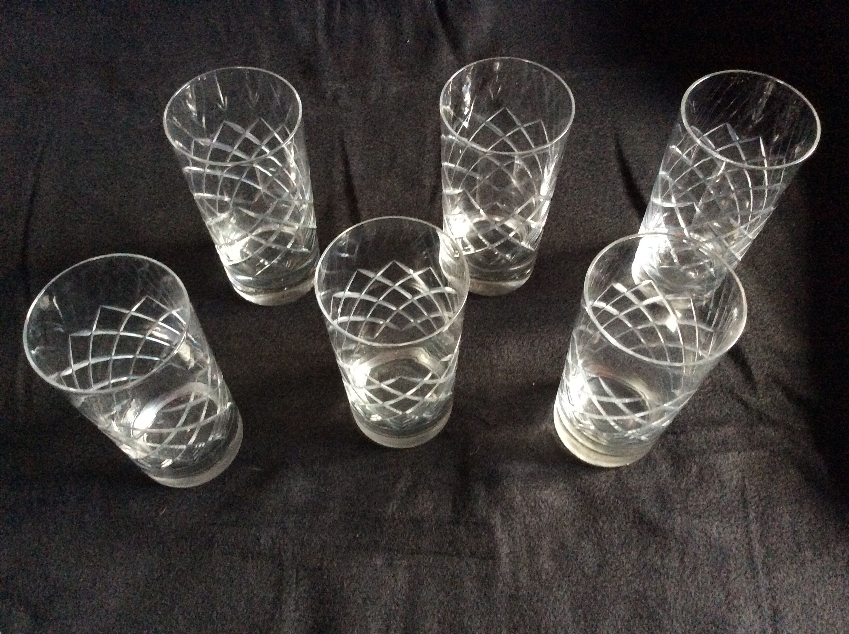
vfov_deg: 44.1
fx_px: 784
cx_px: 424
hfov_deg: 56.9
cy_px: 317
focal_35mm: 32
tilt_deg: -58.4
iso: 400
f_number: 2.4
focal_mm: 3.3
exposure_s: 1/17
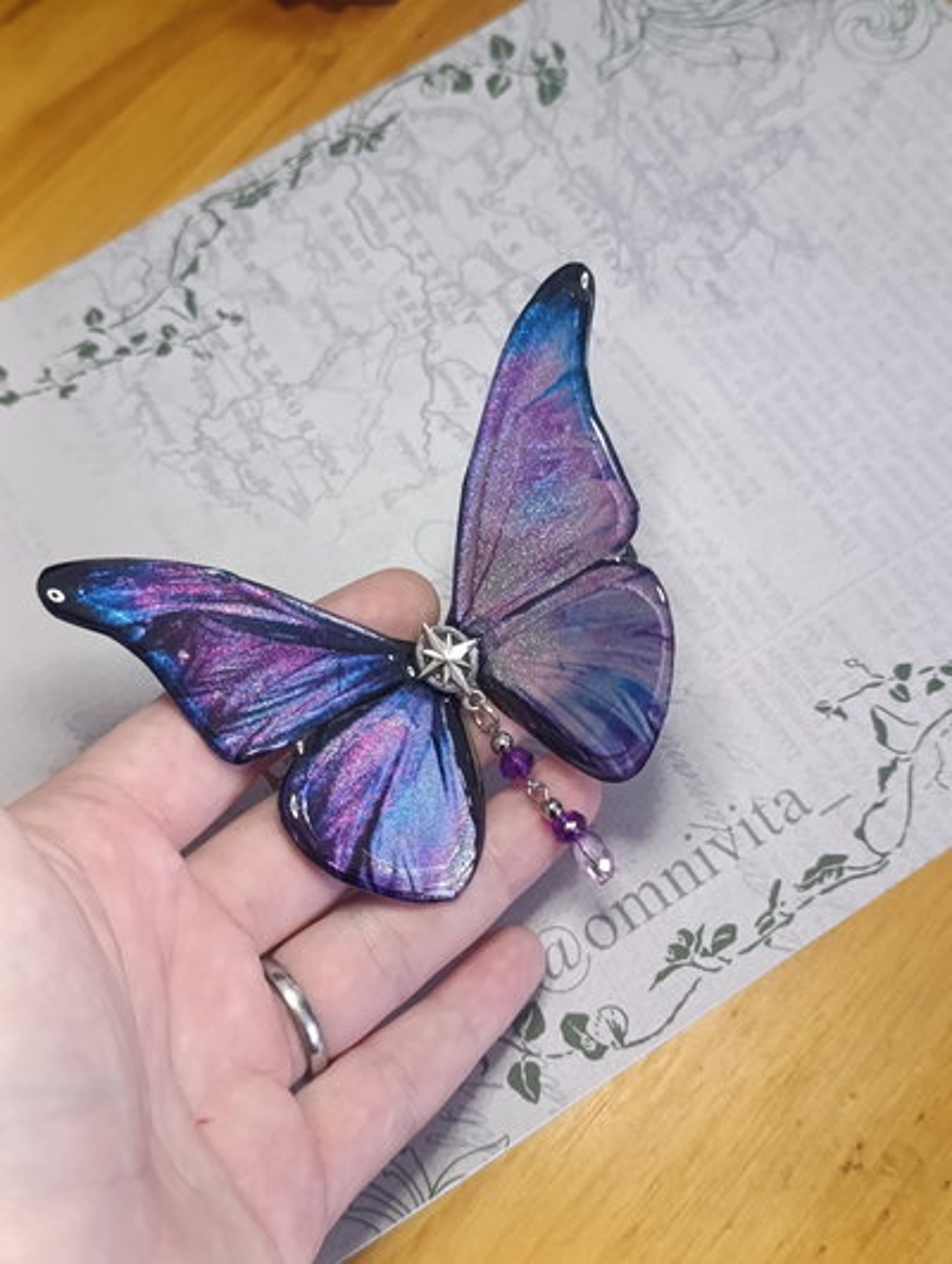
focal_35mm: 23
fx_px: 841
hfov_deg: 59.0
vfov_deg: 73.8
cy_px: 632
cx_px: 476
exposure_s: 1/50
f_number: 1.6
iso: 800
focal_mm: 6.14
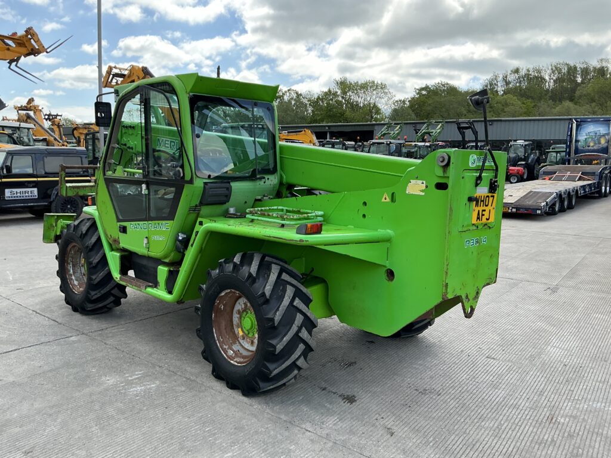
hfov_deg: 63.4
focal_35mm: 28
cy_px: 229
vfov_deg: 49.7
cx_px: 306
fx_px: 494
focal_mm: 3
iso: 25
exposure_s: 1/650
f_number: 1.8
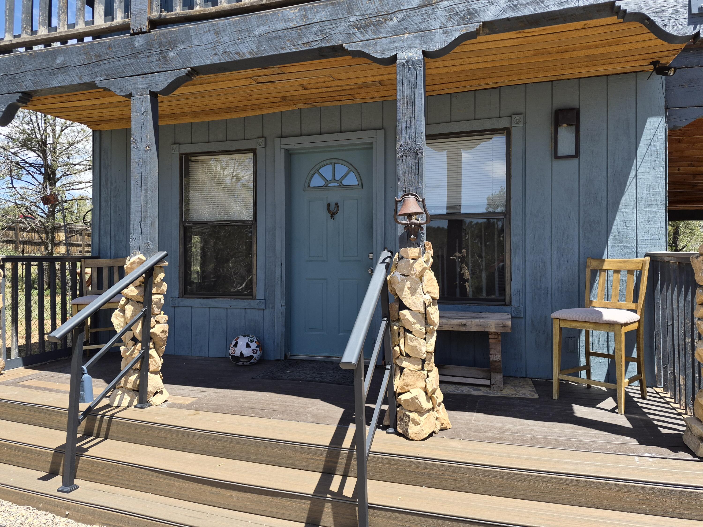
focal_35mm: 23
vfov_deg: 58.9
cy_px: 264
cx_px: 352
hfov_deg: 73.9
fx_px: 467
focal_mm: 5.4
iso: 80
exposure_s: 1/2224
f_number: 1.8
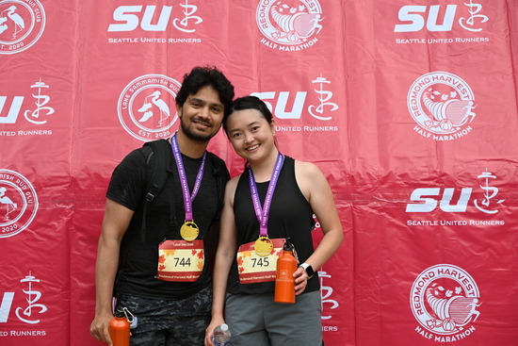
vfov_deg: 17.3
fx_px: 1137
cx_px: 259
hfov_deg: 25.7
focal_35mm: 79
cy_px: 173
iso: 180
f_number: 6.3
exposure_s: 1/250
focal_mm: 79
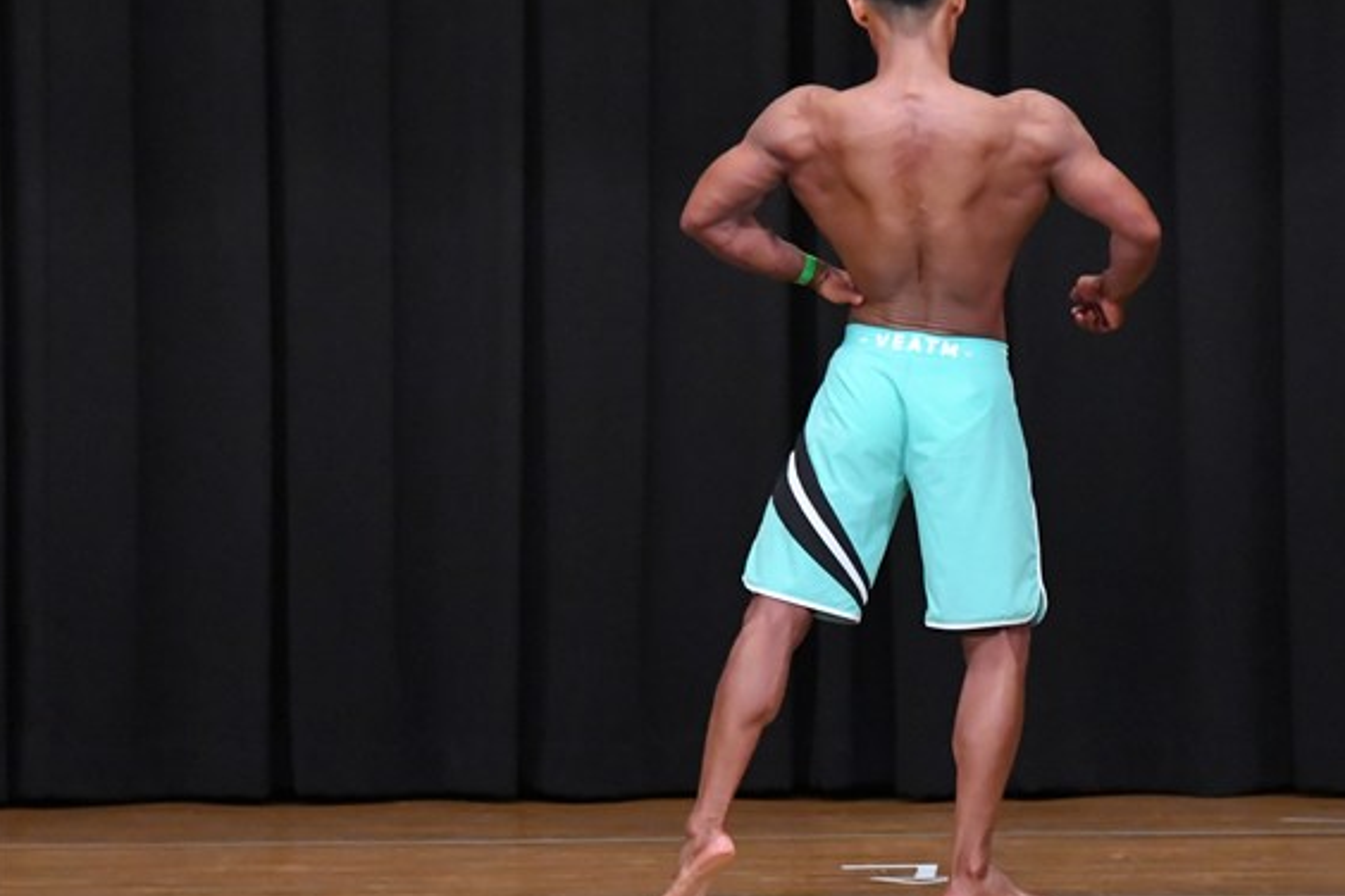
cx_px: 917
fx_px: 11544
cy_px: 422
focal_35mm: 309
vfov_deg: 4.4
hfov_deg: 6.7
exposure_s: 1/400
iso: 8000
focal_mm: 150
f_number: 5.6
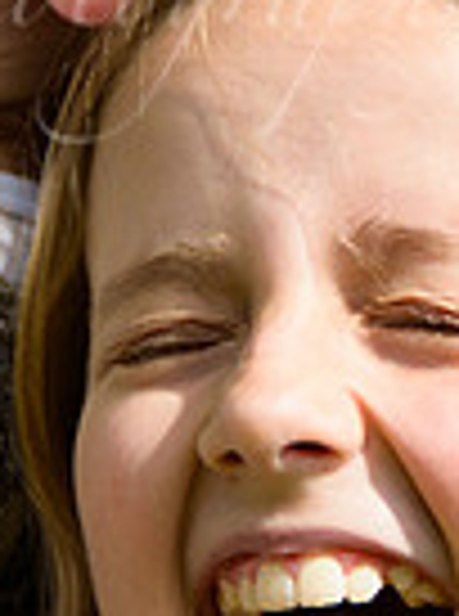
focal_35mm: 932
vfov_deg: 2.1
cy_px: 85
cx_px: 385
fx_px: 16555
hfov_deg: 1.6
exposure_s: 1/2000
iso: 500
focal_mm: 150
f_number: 5.6
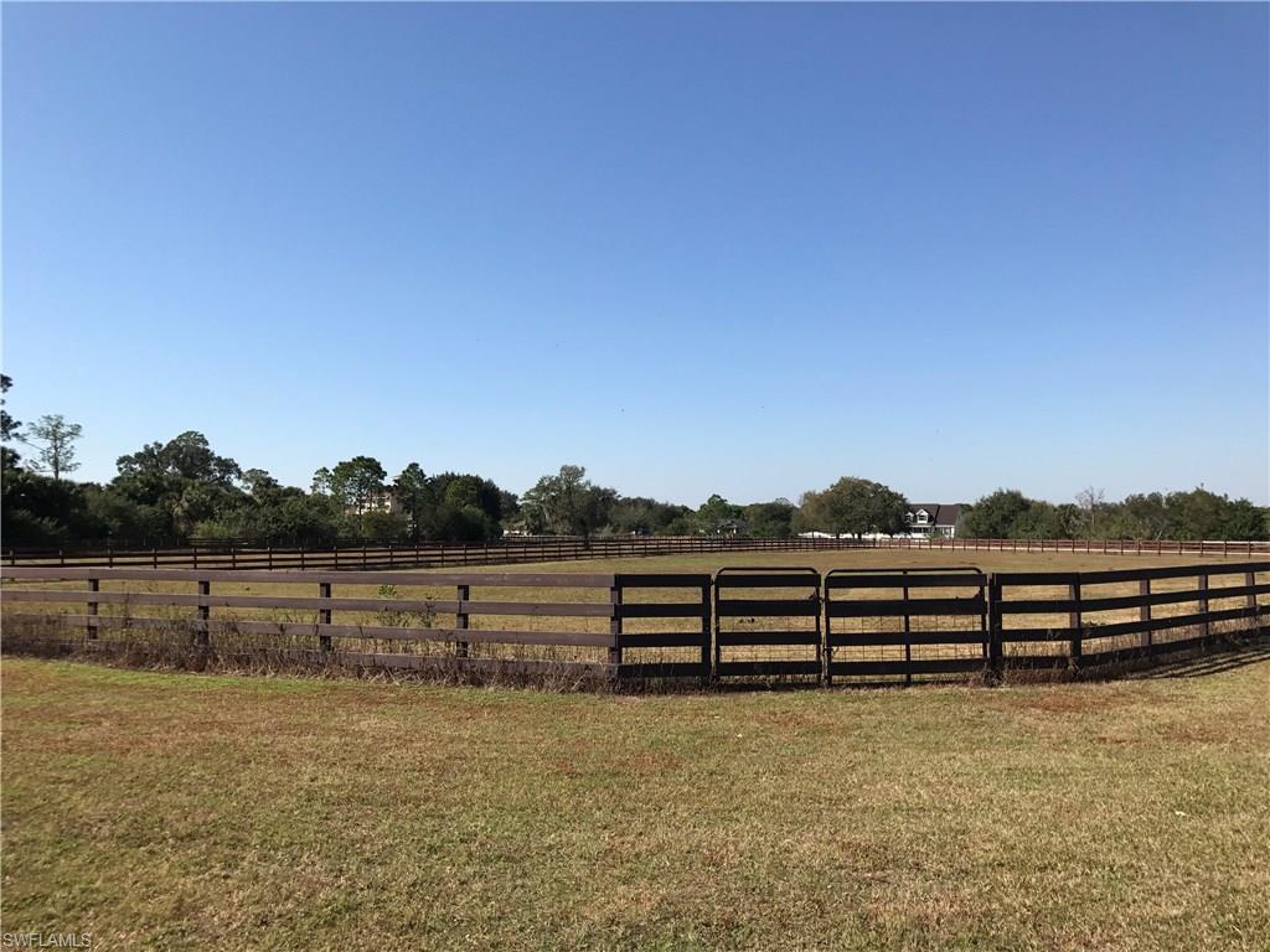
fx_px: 1027
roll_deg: -1.6
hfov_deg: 63.4
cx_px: 635
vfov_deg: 49.7
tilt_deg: +4.0
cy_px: 476
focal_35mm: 28
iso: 20
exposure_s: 1/2591
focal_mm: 3.99
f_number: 1.8
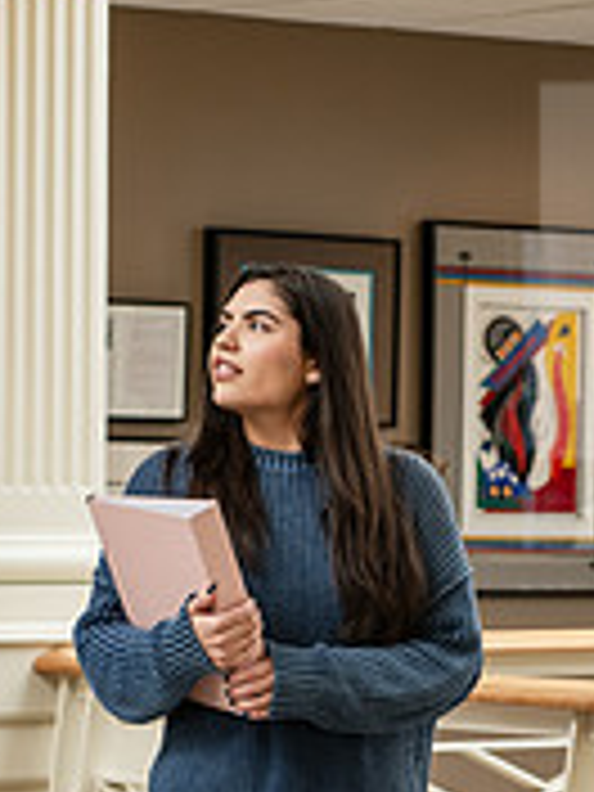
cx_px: 405
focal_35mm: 196
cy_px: 628
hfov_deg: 7.6
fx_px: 4484
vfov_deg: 10.1
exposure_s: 1/200
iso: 640
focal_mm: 62
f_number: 4
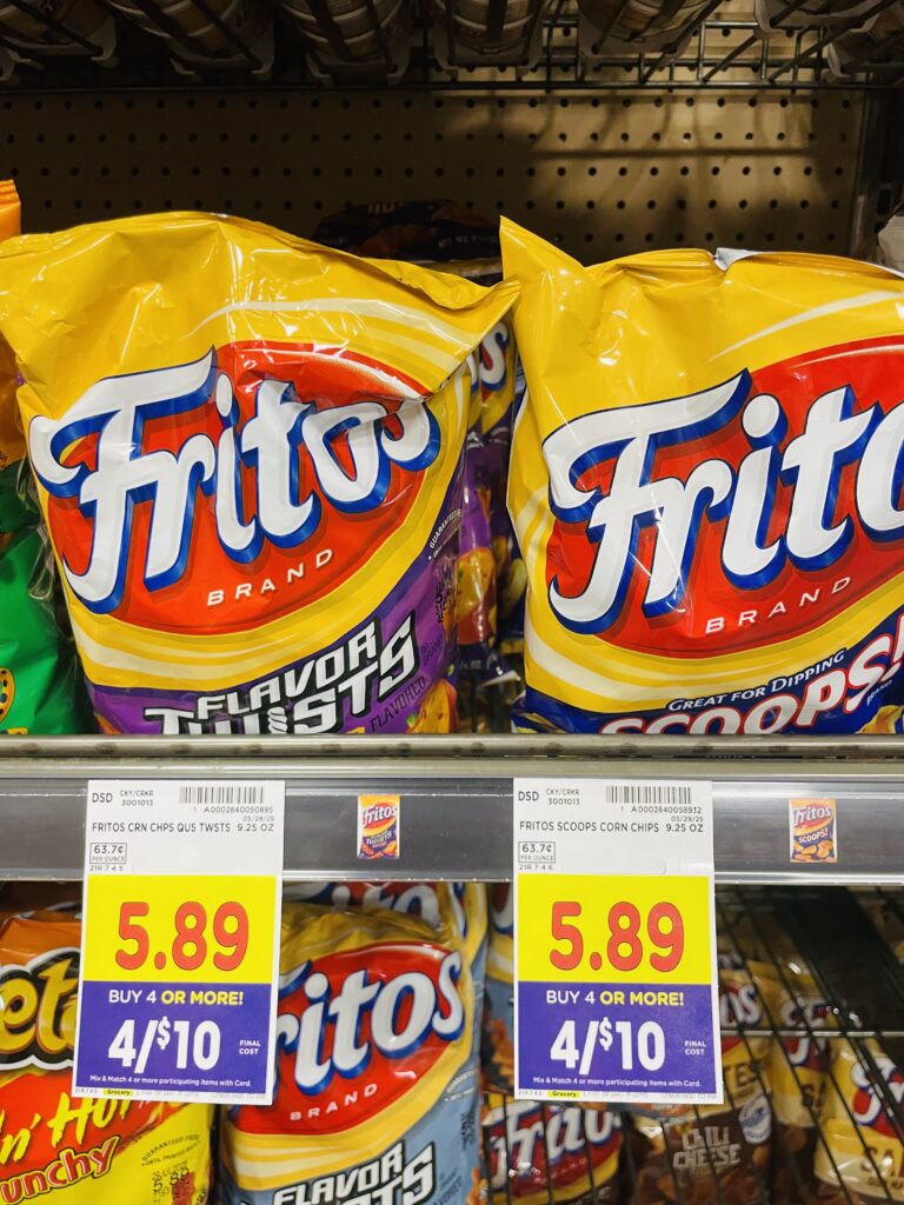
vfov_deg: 67.3
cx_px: 452
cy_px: 602
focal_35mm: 26
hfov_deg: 53.1
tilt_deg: -19.8
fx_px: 905
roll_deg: +0.2
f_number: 1.6
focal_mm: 4.2
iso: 125
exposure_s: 1/60
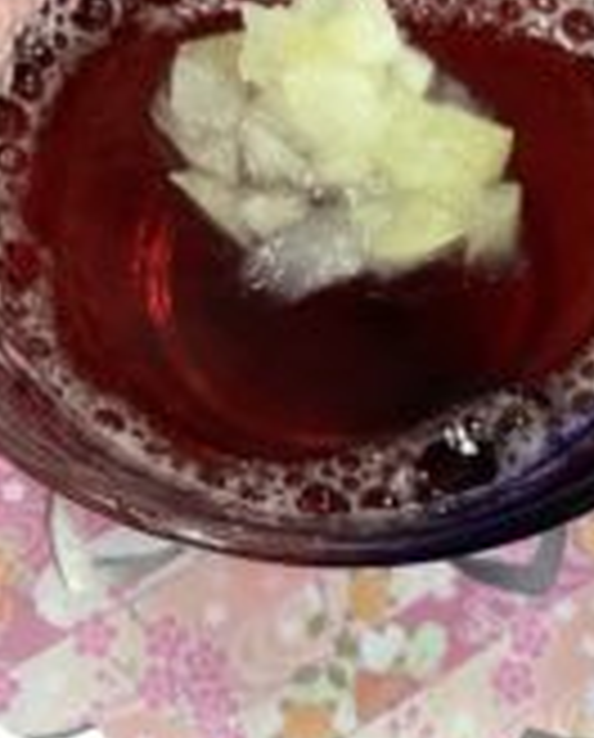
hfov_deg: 22.2
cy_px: 209
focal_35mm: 69
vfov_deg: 27.2
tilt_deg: -65.5
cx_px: 335
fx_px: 1511
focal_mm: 3.3
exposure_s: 1/50
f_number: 2.4
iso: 200
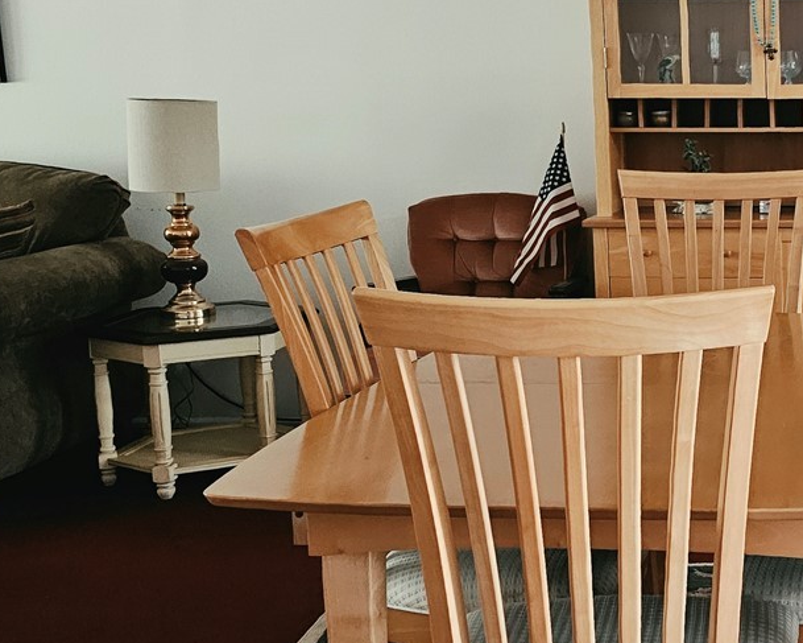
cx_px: 847
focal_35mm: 59
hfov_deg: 29.3
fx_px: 1402
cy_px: 251
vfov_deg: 25.7
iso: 1000
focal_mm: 6.3
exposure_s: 1/120
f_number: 1.7
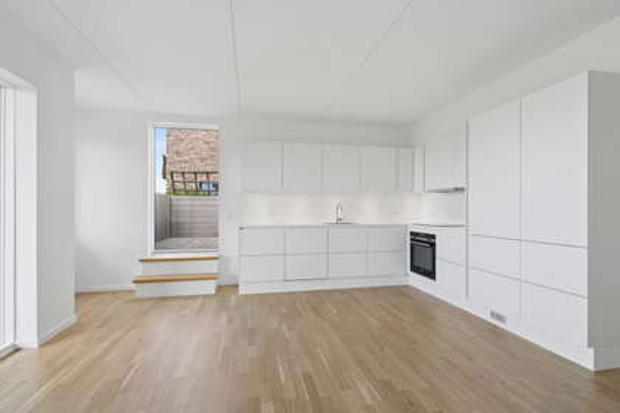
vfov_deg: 73.7
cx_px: 310
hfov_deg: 96.7
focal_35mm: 16
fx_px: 276
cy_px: 206
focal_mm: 16
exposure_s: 1/25
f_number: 6.3
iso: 200
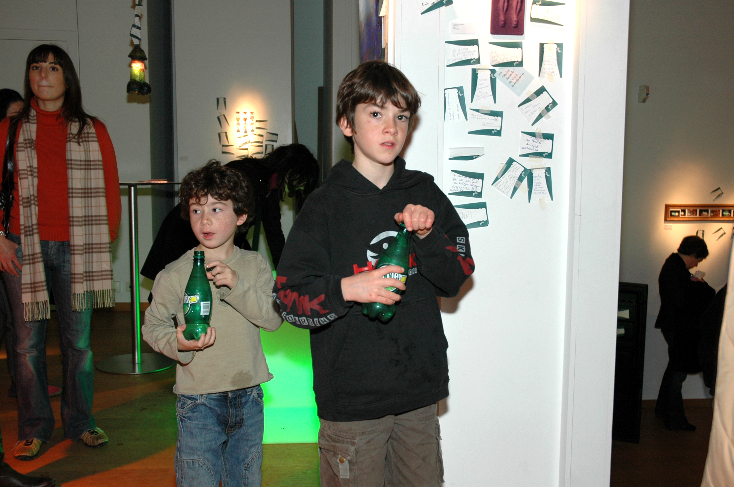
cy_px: 244
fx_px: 764
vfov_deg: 35.4
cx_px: 367
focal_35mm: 38
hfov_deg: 51.3
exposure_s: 1/60
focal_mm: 25
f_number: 5
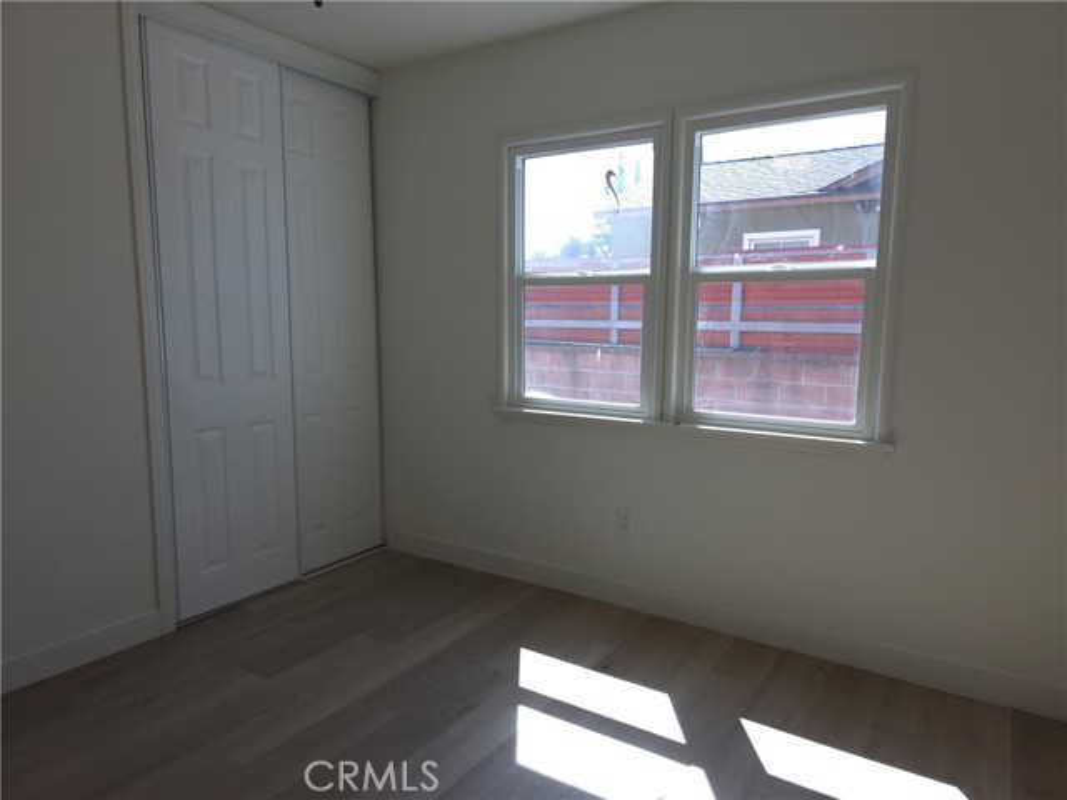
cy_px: 400
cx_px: 534
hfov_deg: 73.9
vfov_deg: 58.9
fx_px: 709
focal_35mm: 23
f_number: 1.7
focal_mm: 6.3
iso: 16
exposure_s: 1/120
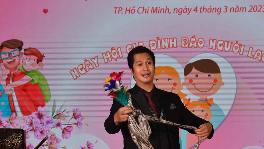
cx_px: 150
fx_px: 889
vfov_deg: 9.6
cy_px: 72
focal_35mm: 127
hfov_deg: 16.9
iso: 1000
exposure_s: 1/250
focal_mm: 50
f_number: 6.3
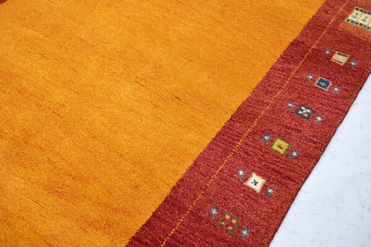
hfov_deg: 54.4
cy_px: 124
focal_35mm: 35
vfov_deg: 37.9
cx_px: 186
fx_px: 361
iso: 125
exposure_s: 1/25
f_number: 4.5
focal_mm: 35
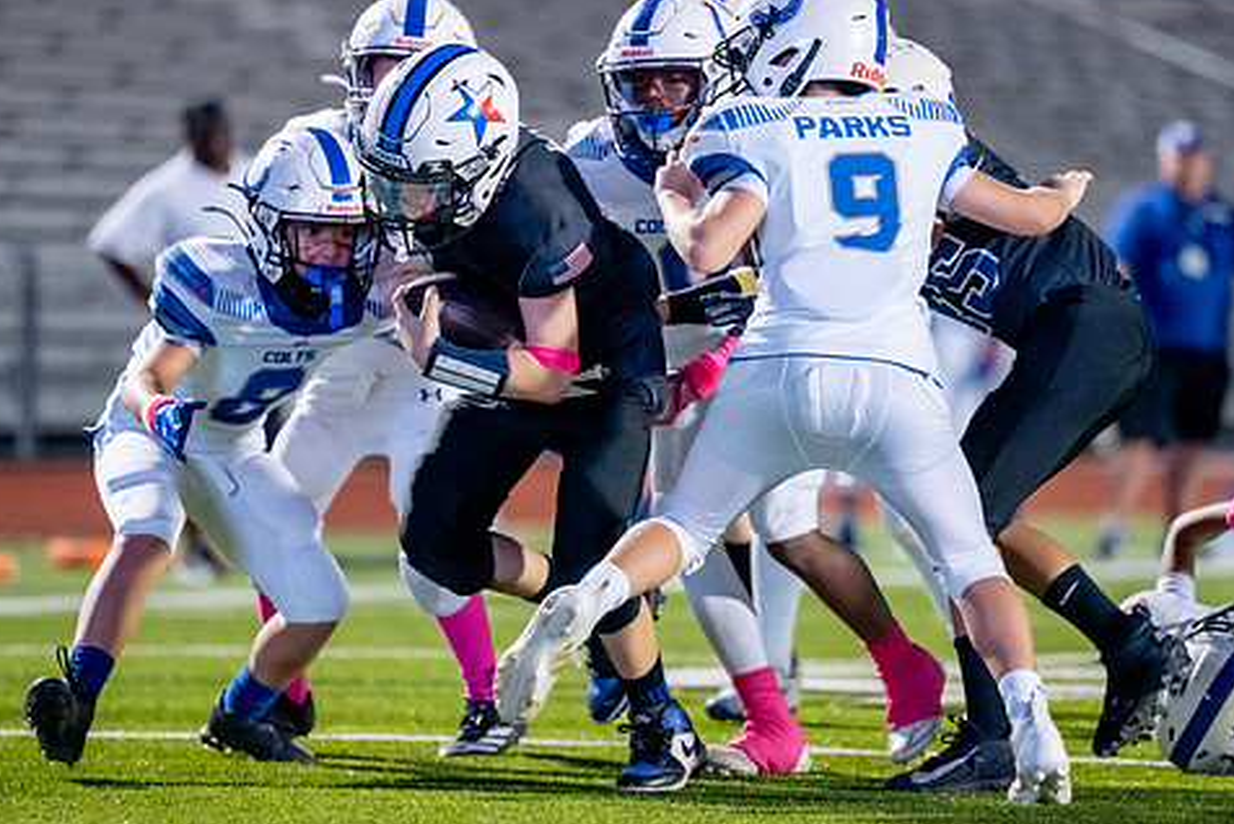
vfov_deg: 4.9
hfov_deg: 7.4
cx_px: 680
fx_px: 9603
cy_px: 352
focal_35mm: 280
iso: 3200
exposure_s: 1/1000
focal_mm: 191
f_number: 2.8
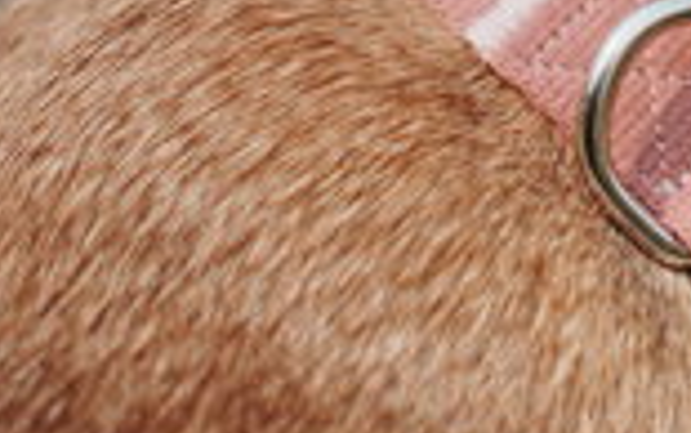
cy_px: -2
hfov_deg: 5.2
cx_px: 1538
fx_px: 7385
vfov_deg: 3.4
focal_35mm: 392
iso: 320
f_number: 1.6
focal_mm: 85
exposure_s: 1/3200
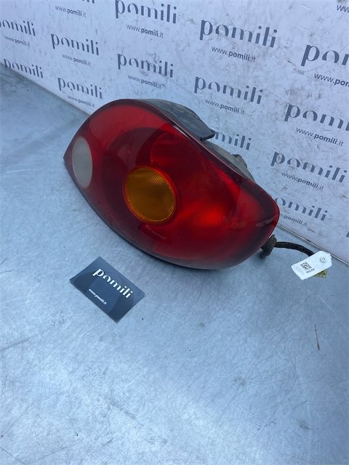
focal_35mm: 26
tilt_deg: -51.3
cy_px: 232
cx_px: 174
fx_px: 350
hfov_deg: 53.1
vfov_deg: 67.3
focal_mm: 4.25
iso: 32
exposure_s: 1/1016
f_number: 1.8
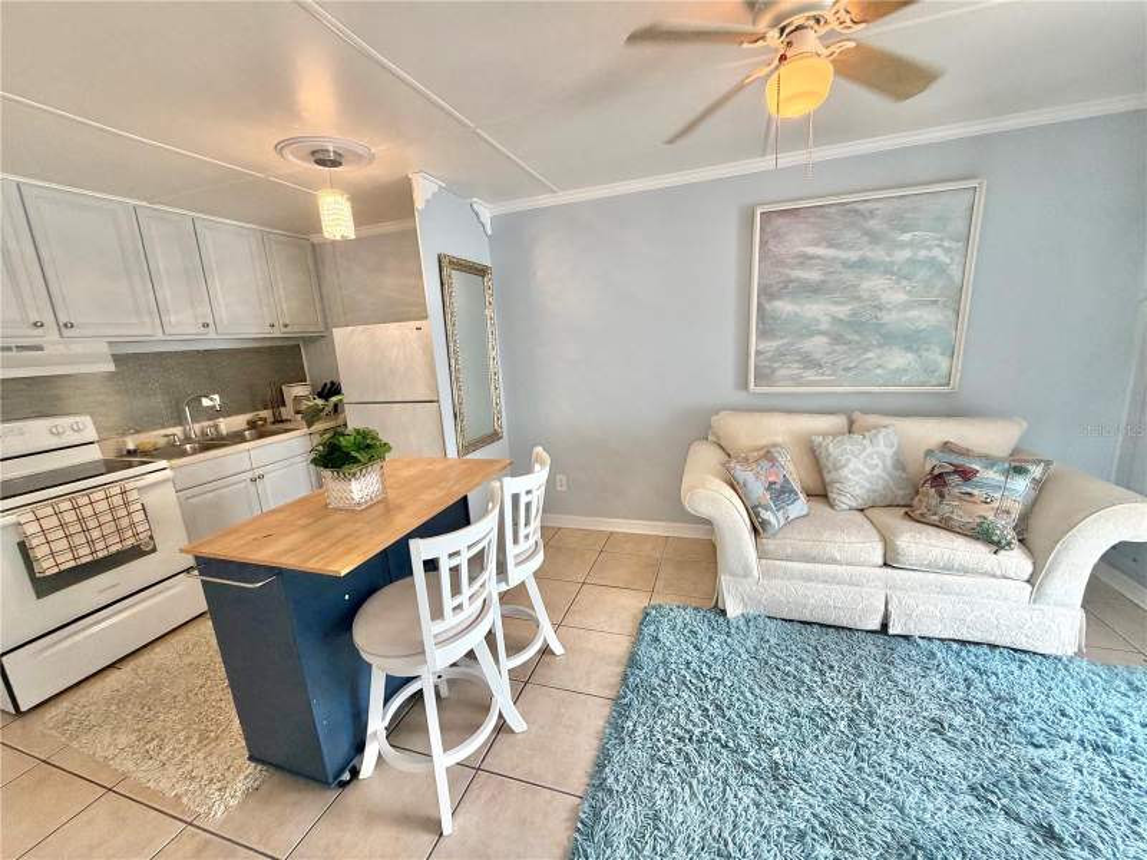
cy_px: 430
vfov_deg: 85.7
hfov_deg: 102.1
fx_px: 464
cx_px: 574
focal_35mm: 14
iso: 200
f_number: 2.2
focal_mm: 2.22
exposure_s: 1/60
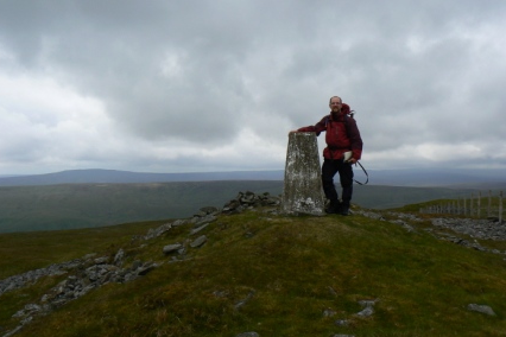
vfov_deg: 35.1
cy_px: 173
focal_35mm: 38
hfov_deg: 50.7
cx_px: 251
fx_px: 534
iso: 80
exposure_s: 1/400
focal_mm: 6
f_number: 5.6
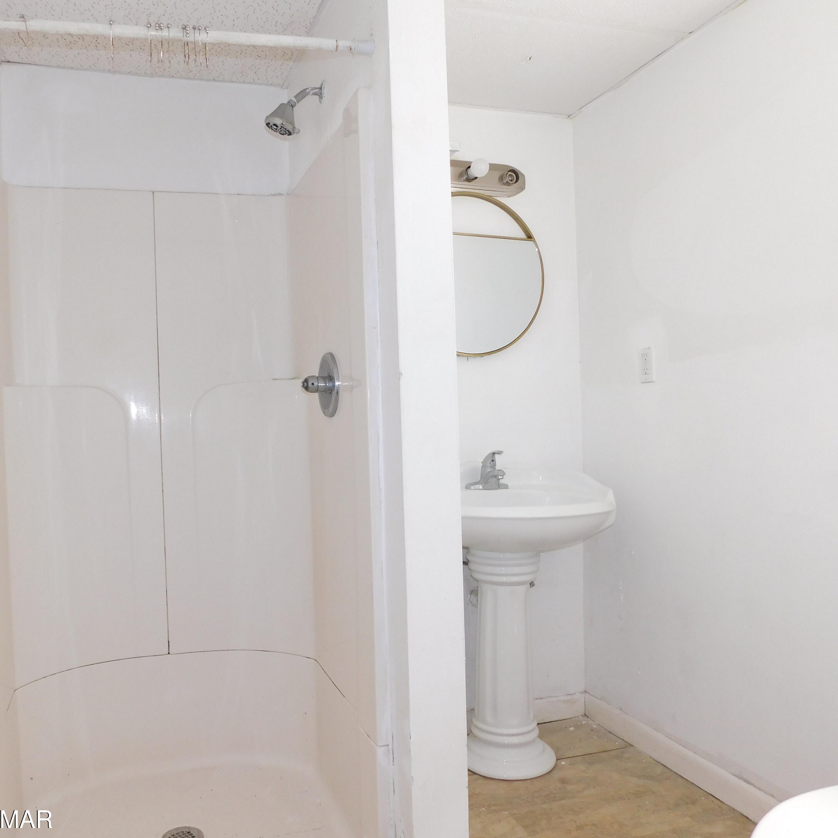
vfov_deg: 57.3
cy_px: 426
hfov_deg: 56.8
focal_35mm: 28
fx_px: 767
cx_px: 331
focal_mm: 4
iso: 200
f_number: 3
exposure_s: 1/30
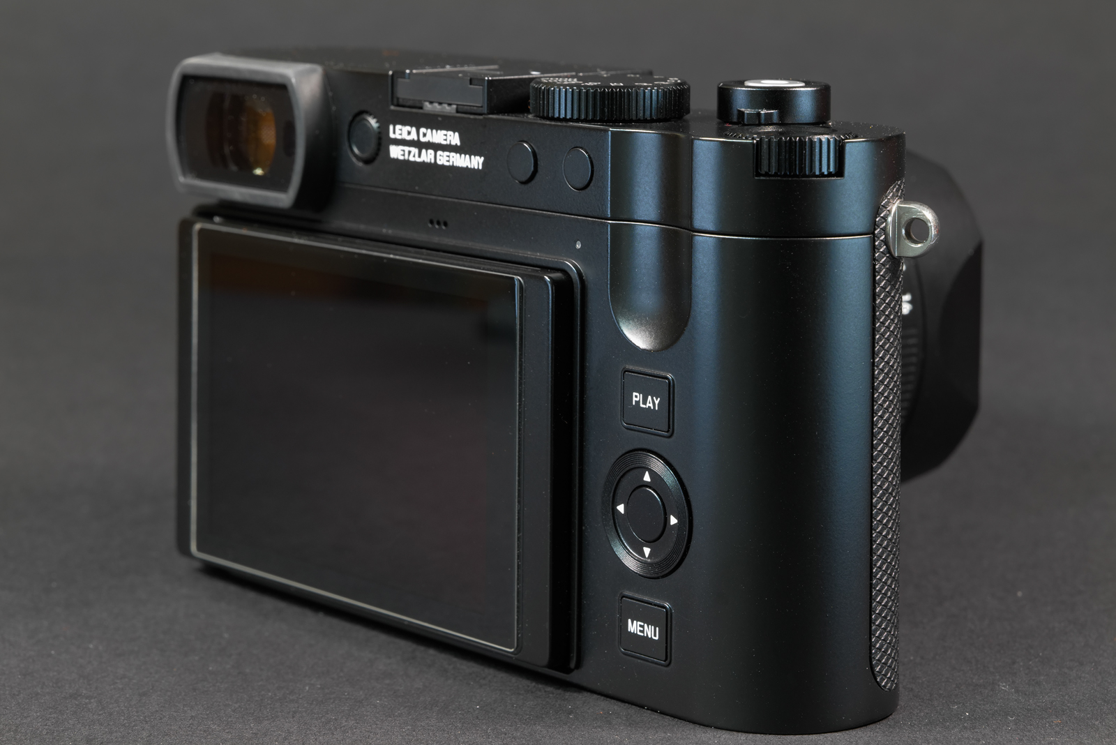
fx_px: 2791
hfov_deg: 22.6
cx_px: 558
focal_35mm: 90
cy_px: 372
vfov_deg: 15.2
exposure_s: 2.5
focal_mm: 90
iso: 800
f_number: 18
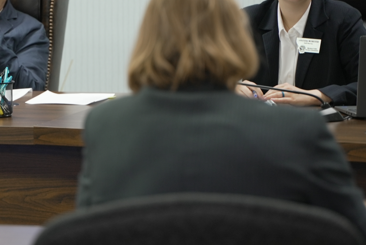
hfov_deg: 8.2
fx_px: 2563
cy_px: 99
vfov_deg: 5.5
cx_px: 77
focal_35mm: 252
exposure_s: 1/60
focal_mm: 135
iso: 1000
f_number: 4
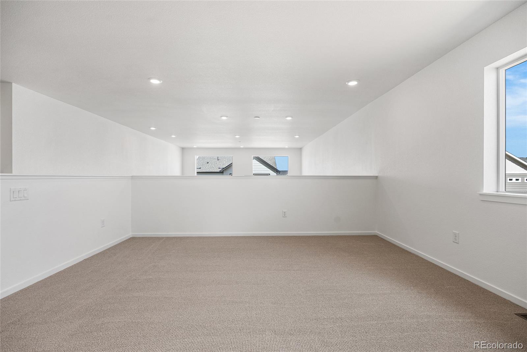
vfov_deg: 73.8
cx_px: 264
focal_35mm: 16
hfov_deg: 96.7
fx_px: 234
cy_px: 176
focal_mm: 16
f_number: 8
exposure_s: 1/320
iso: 200
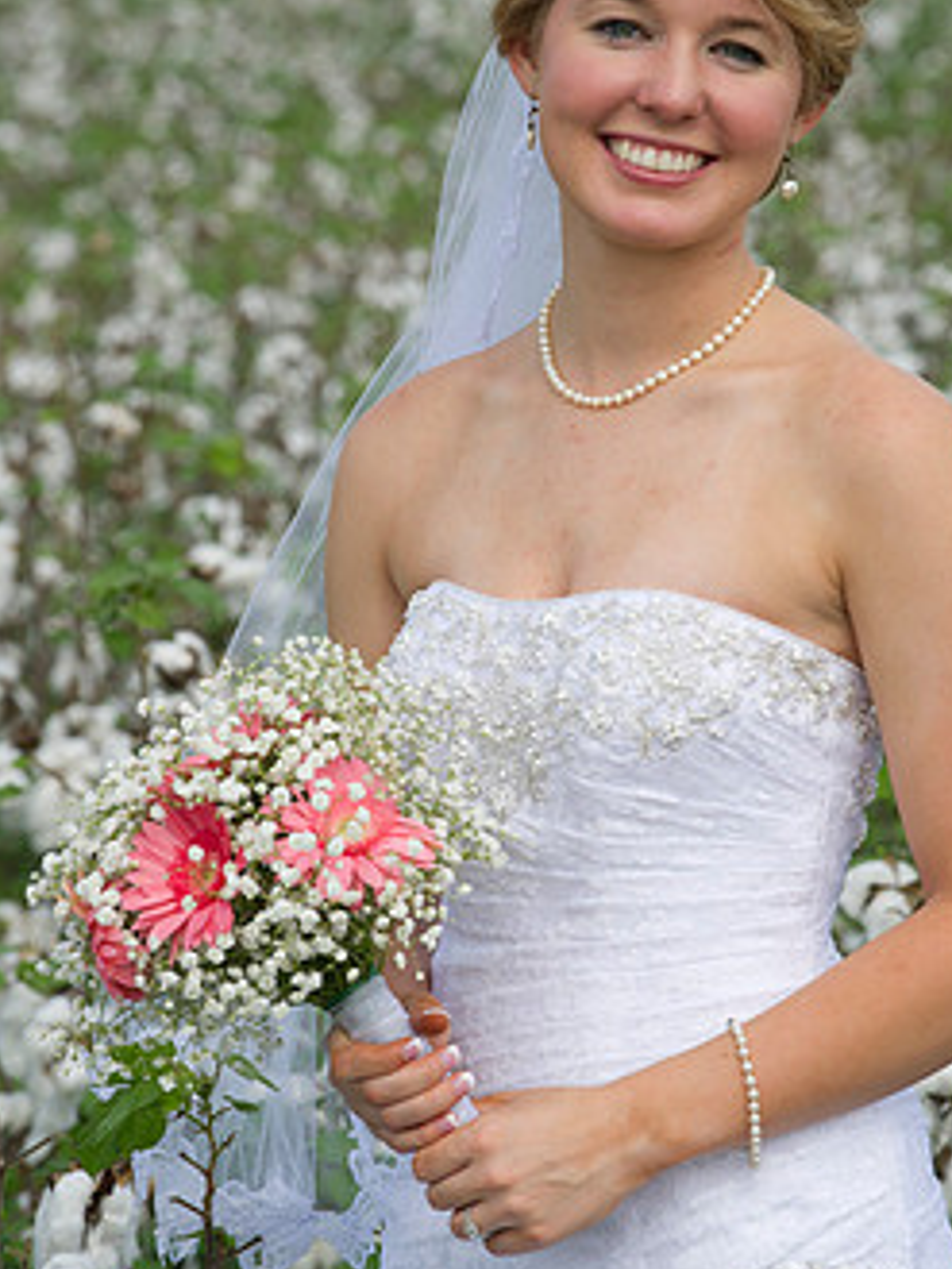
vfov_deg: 7.5
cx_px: 503
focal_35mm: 263
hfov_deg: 5.7
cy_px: 648
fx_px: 9638
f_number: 8
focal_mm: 200
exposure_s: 1/200
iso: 160
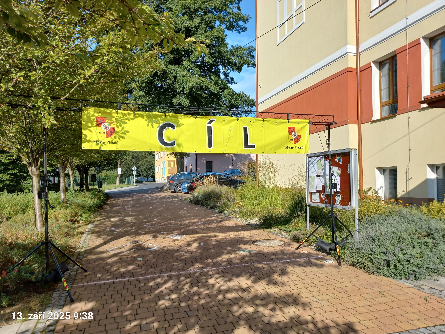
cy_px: 172
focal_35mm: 26
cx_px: 221
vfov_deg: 53.1
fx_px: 334
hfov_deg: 67.3
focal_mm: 4.6
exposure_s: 1/529
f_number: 1.8
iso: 25
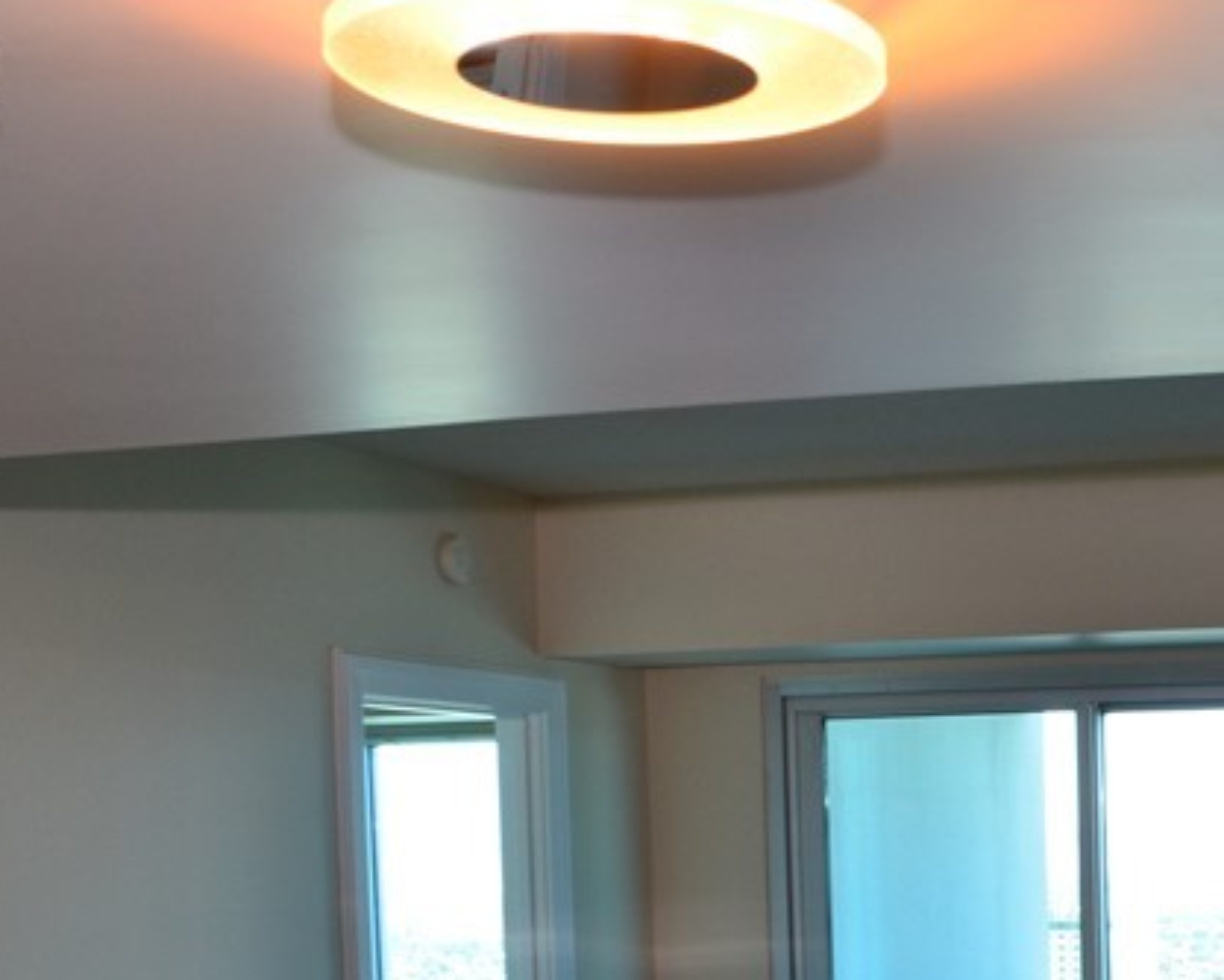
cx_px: 1205
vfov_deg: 22.1
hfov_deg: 27.2
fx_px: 2392
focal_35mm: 66
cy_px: 1023
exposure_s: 1/50
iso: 400
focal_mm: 18
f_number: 10
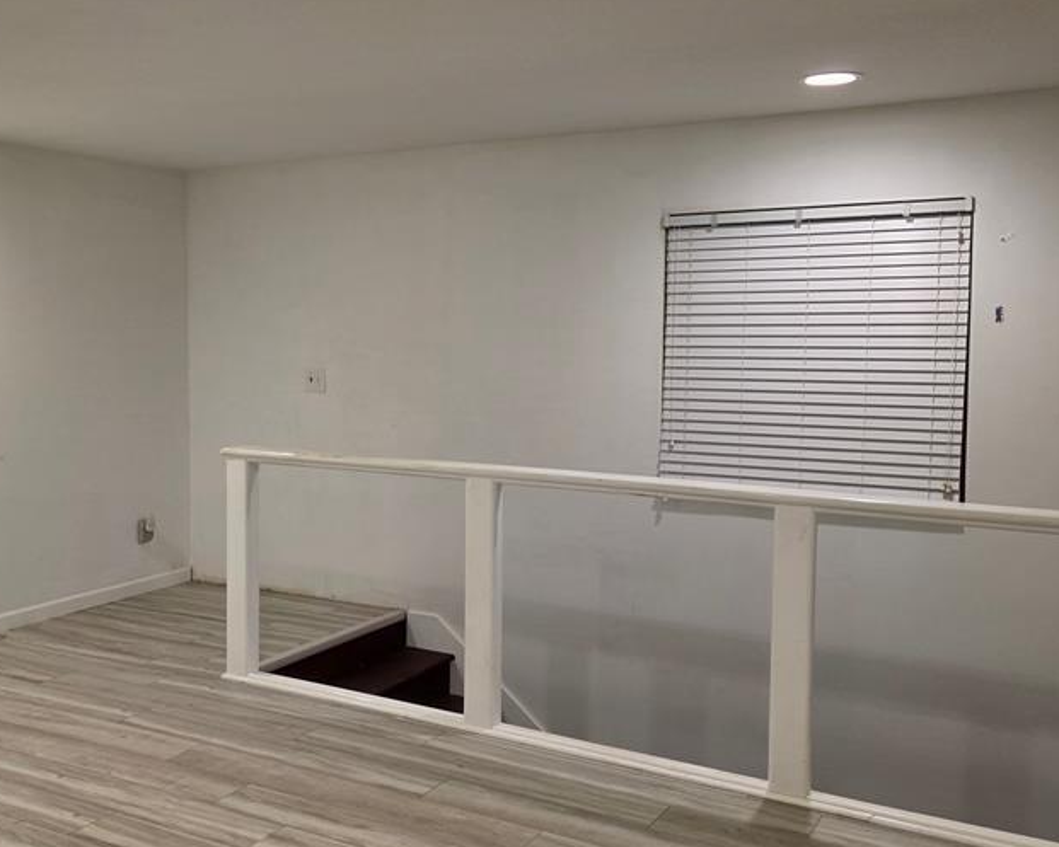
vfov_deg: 40.1
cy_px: 397
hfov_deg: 48.7
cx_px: 411
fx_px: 1160
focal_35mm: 37
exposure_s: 1/120
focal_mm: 6.3
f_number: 1.7
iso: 320
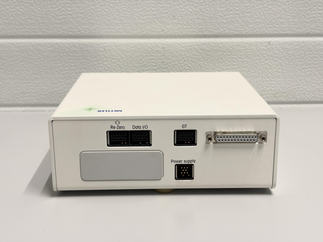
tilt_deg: -16.0
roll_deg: +1.5
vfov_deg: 28.0
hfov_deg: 36.8
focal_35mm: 52
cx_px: 162
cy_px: 121
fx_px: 485
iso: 64
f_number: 1.6
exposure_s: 1/50
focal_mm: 5.96
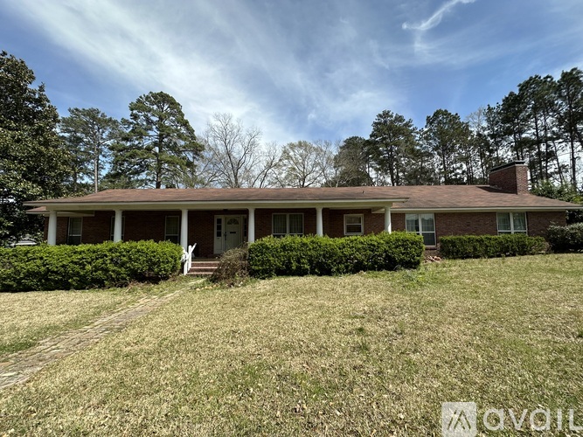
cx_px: 292
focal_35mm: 14
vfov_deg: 85.7
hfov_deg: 102.1
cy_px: 218
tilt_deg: +4.7
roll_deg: +0.6
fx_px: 236
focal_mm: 2.22
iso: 50
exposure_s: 1/1595
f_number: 2.2
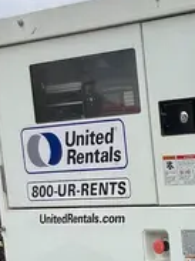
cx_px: 342
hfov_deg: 12.2
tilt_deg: -7.9
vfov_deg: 16.6
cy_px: 343
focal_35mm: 112
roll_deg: +2.0
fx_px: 842
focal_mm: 3.99
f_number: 1.8
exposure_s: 1/1473
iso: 32
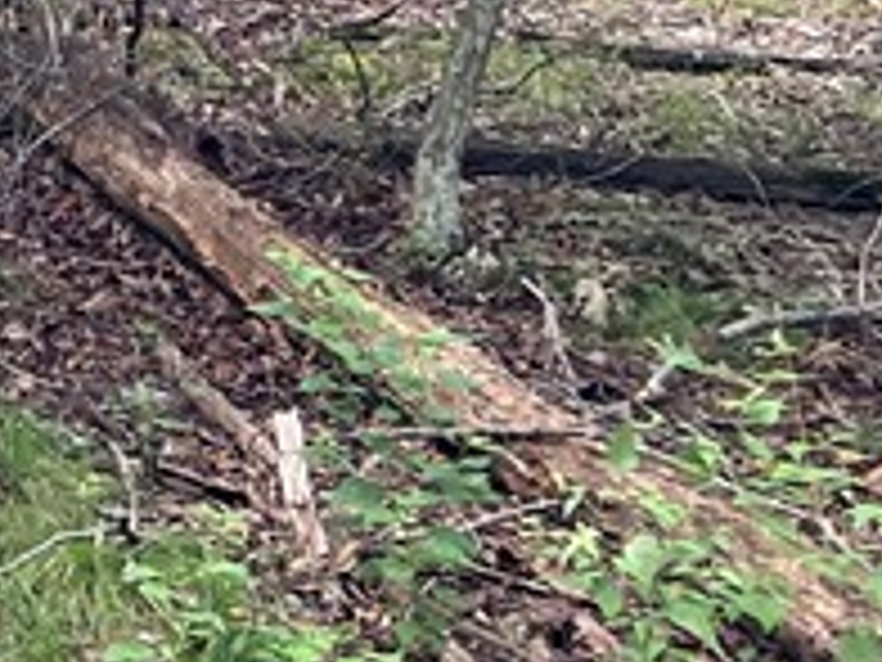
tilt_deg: +22.6
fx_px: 3465
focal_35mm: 136
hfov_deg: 12.4
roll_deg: -1.0
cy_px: -928
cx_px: -994
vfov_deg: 9.7
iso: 50
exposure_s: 1/121
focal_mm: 5.7
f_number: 1.5
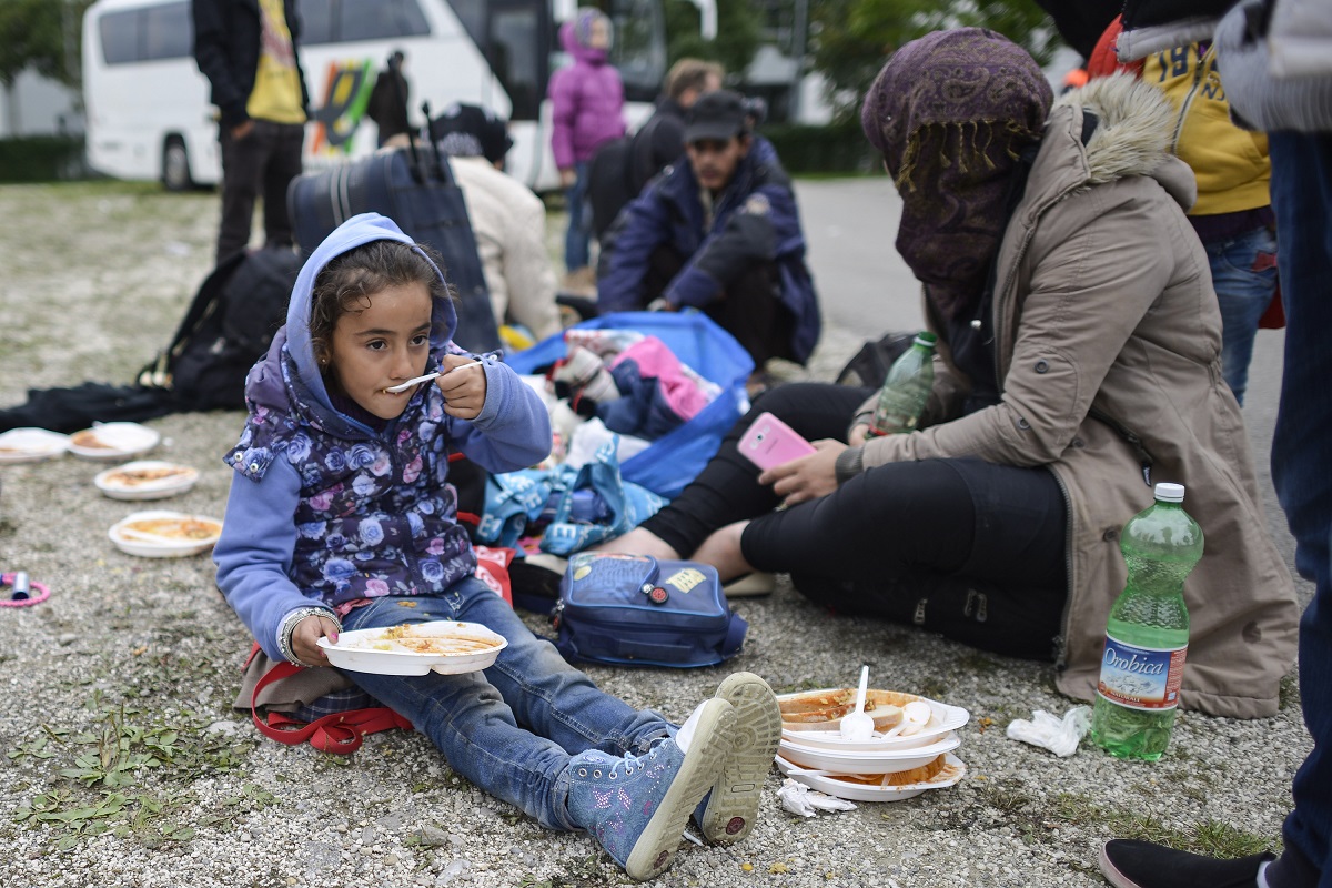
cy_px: 444
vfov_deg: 53.1
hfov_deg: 73.7
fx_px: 888
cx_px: 666
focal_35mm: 24
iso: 100
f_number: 1.6
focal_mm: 24
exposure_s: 1/1250
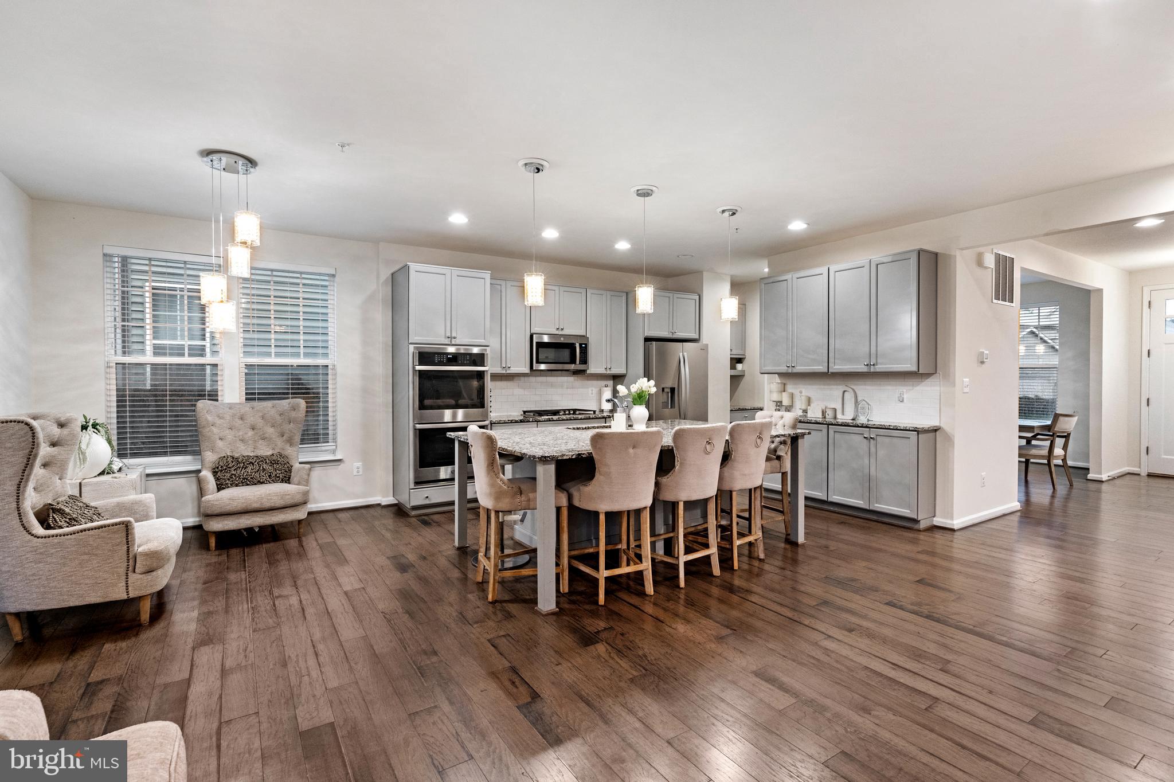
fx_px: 522
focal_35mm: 16
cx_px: 587
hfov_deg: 96.8
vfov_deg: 73.7
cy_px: 391
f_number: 8
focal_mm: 16
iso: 1250
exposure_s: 1/40
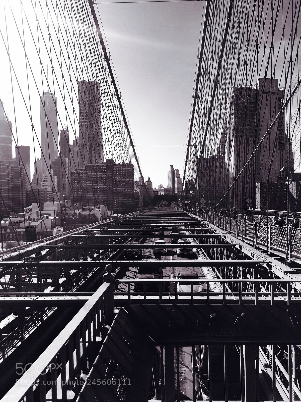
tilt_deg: -0.7
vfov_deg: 61.7
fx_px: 336
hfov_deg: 48.2
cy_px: 201
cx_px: 150
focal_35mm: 29
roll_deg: +1.2
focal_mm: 4.15
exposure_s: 1/1099
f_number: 2.2
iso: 25
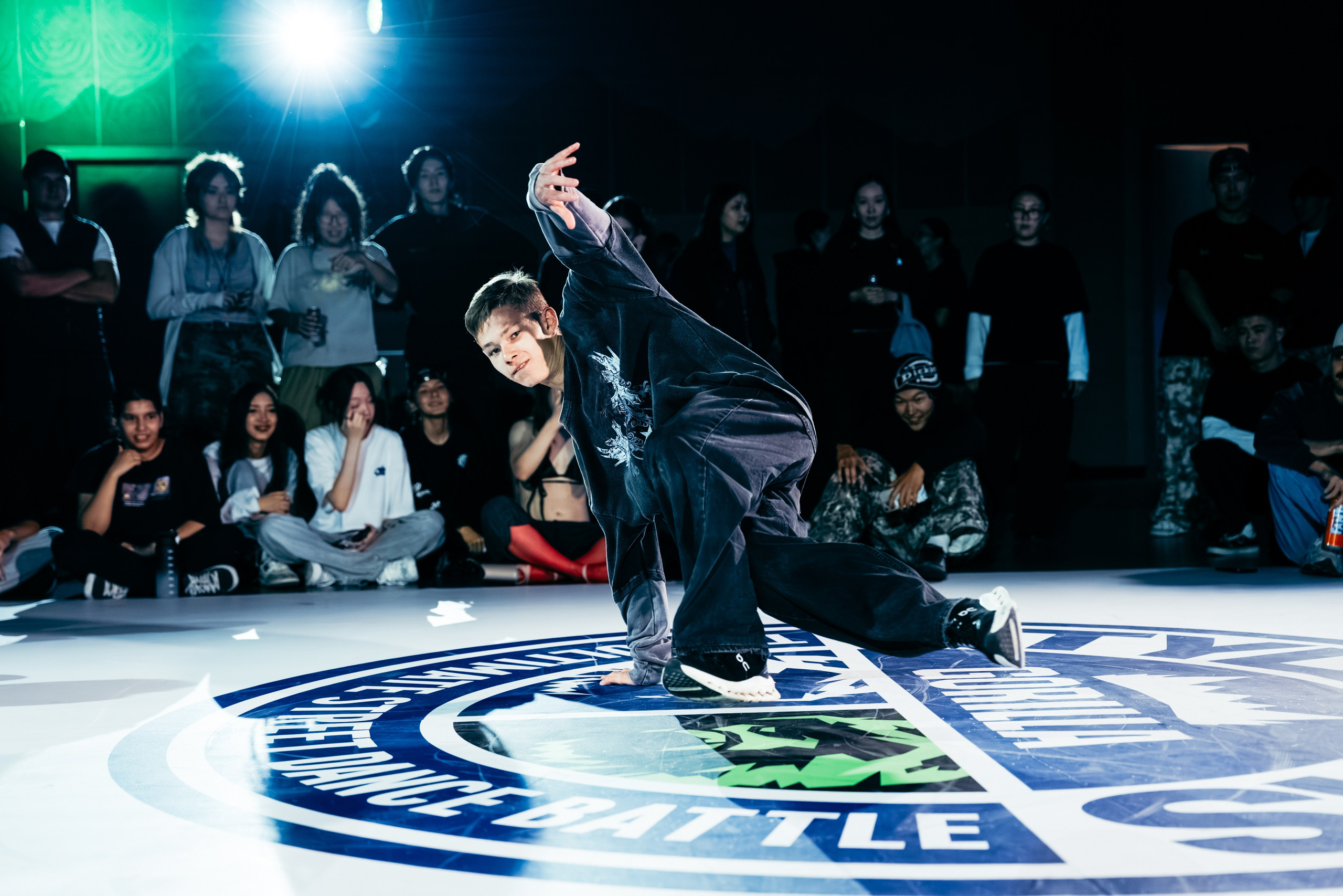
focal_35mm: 50
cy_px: 448
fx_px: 1865
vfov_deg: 27.0
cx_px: 672
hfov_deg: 39.6
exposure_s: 1/800
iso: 3200
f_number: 2.8
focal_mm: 50
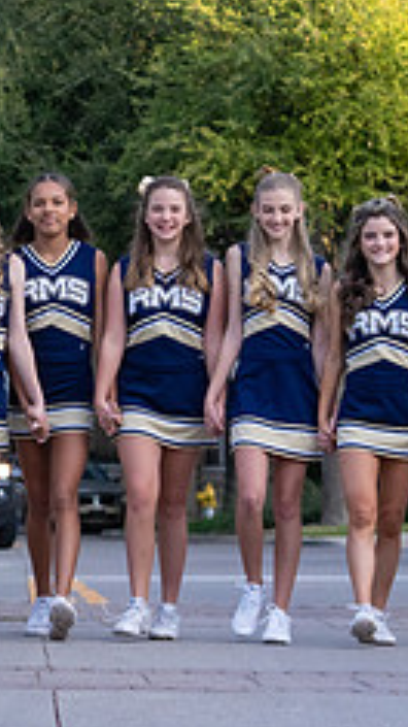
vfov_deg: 9.5
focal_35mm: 227
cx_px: -98
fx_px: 4371
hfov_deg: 5.3
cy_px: 390
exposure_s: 1/1600
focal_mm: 70
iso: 1000
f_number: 4
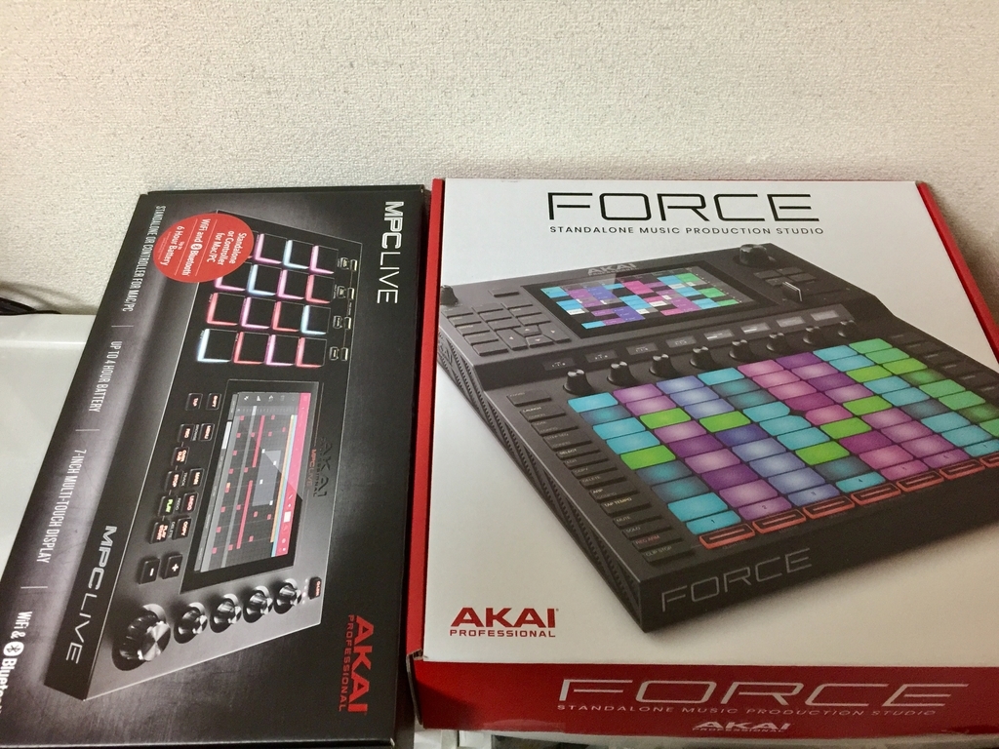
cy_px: 374
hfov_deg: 61.7
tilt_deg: -51.5
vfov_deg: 48.2
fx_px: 837
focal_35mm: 29
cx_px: 500
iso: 125
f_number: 2.2
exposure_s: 1/4
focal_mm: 4.15
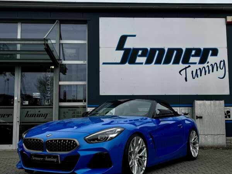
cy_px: 87
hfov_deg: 67.3
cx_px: 116
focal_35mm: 26
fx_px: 174
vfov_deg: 53.1
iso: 50
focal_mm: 5.1
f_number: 1.6
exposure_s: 1/3215
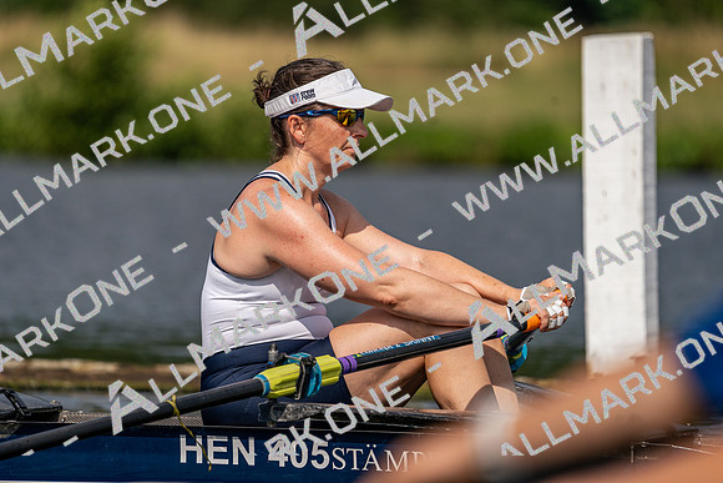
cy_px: 242
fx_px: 9441
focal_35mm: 470
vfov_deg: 2.9
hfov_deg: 4.4
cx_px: 362
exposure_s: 1/1600
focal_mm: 470
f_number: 6.3
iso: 125
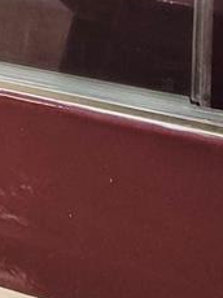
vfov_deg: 17.6
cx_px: -253
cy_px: -259
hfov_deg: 13.8
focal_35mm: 87
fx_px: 749
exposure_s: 1/60.2
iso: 64
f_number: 2.2
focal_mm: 1.7
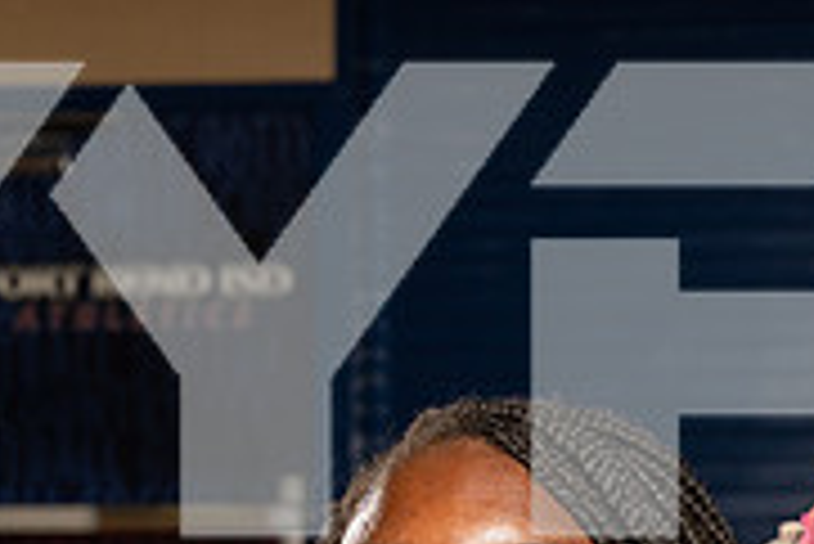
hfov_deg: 9.2
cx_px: 459
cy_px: 847
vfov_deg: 6.1
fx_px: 5069
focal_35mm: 224
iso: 500
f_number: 8
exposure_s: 1/250
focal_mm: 70
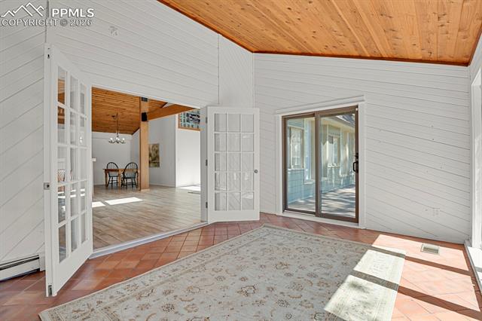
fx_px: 227
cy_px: 160
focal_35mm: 17
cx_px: 241
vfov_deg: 70.4
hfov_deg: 93.3
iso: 250
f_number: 8
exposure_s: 1/5
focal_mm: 17
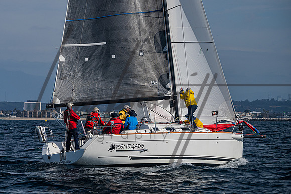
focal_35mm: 214
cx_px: 113
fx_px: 1728
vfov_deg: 6.4
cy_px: 90
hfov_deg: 9.6
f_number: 6.3
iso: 320
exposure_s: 1/5000
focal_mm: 170
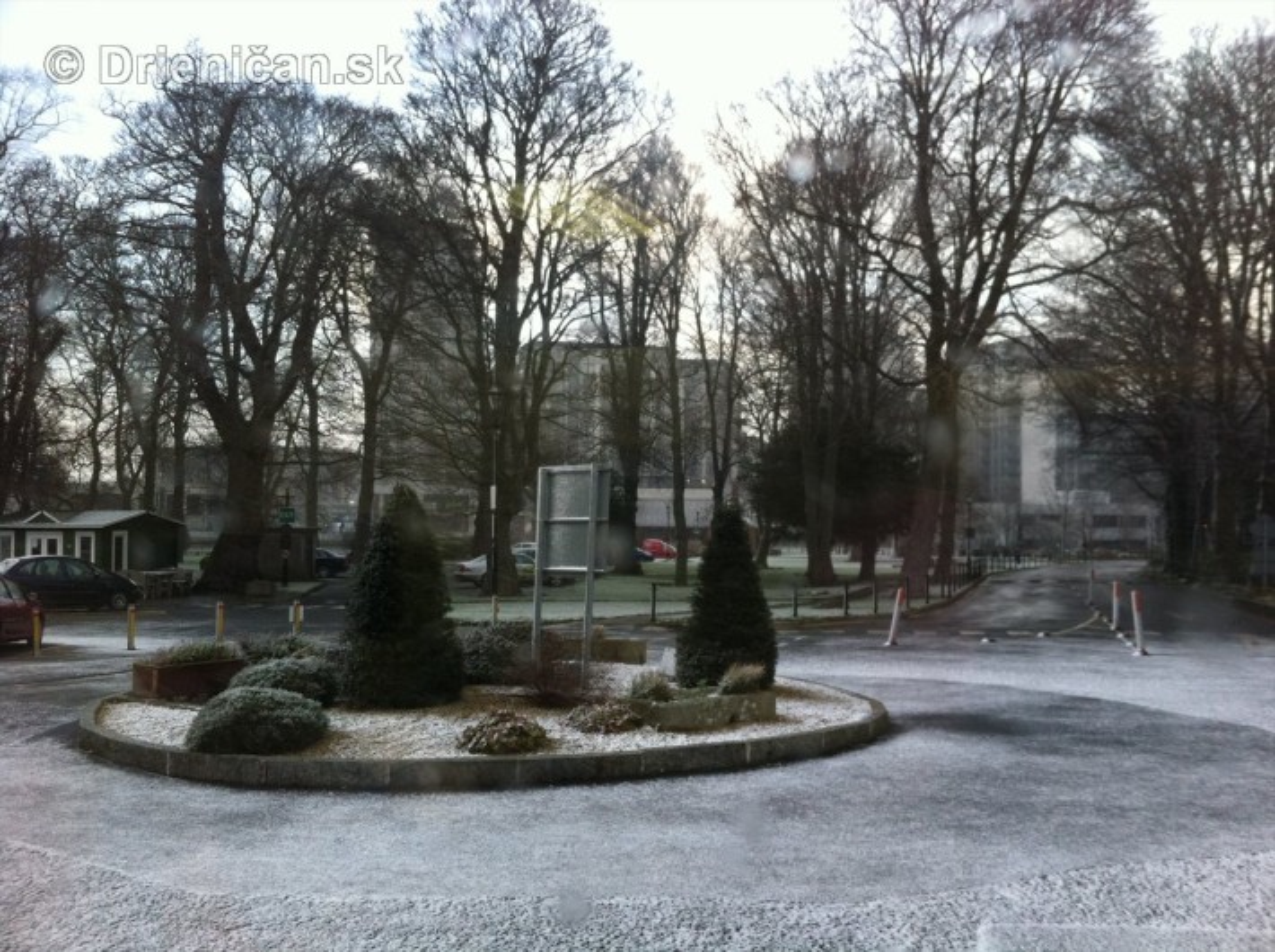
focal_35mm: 35
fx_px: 1287
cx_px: 638
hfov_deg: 52.7
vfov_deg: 40.6
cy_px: 476
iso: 80
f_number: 2.8
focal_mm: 3.85
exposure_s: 1/60
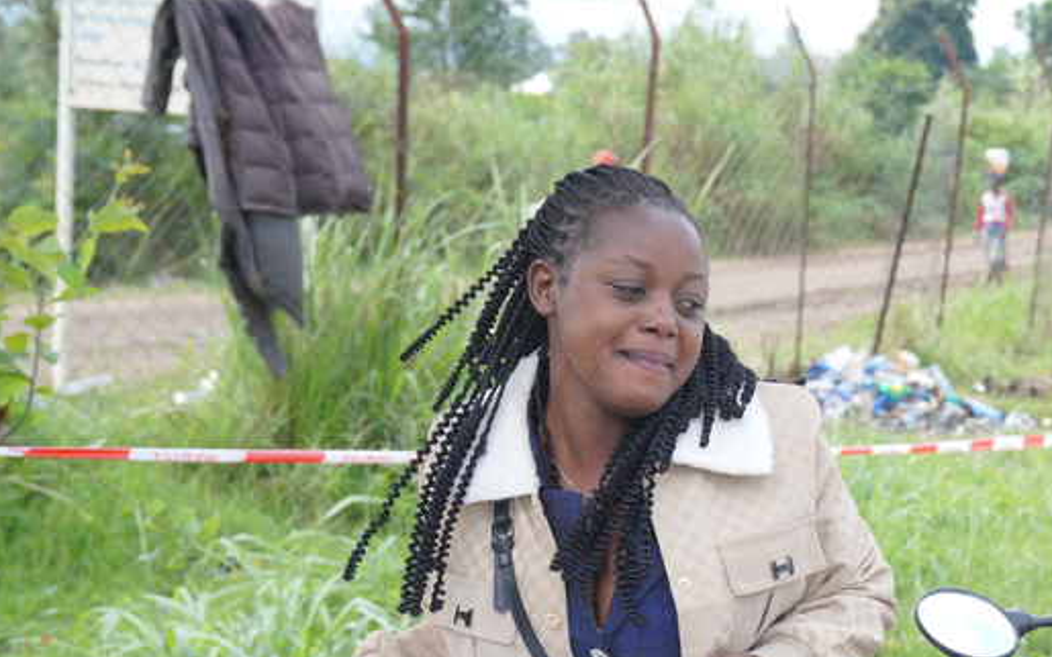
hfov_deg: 27.1
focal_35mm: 73
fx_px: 2093
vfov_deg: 17.5
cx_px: 972
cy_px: 624
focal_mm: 36
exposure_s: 1/640
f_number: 4.5
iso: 500
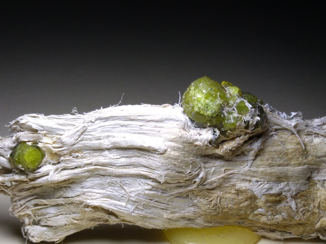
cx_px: 158
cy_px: 142
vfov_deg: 42.8
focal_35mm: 33
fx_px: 311
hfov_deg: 55.4
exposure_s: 1/157
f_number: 2
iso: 100
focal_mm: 3.54
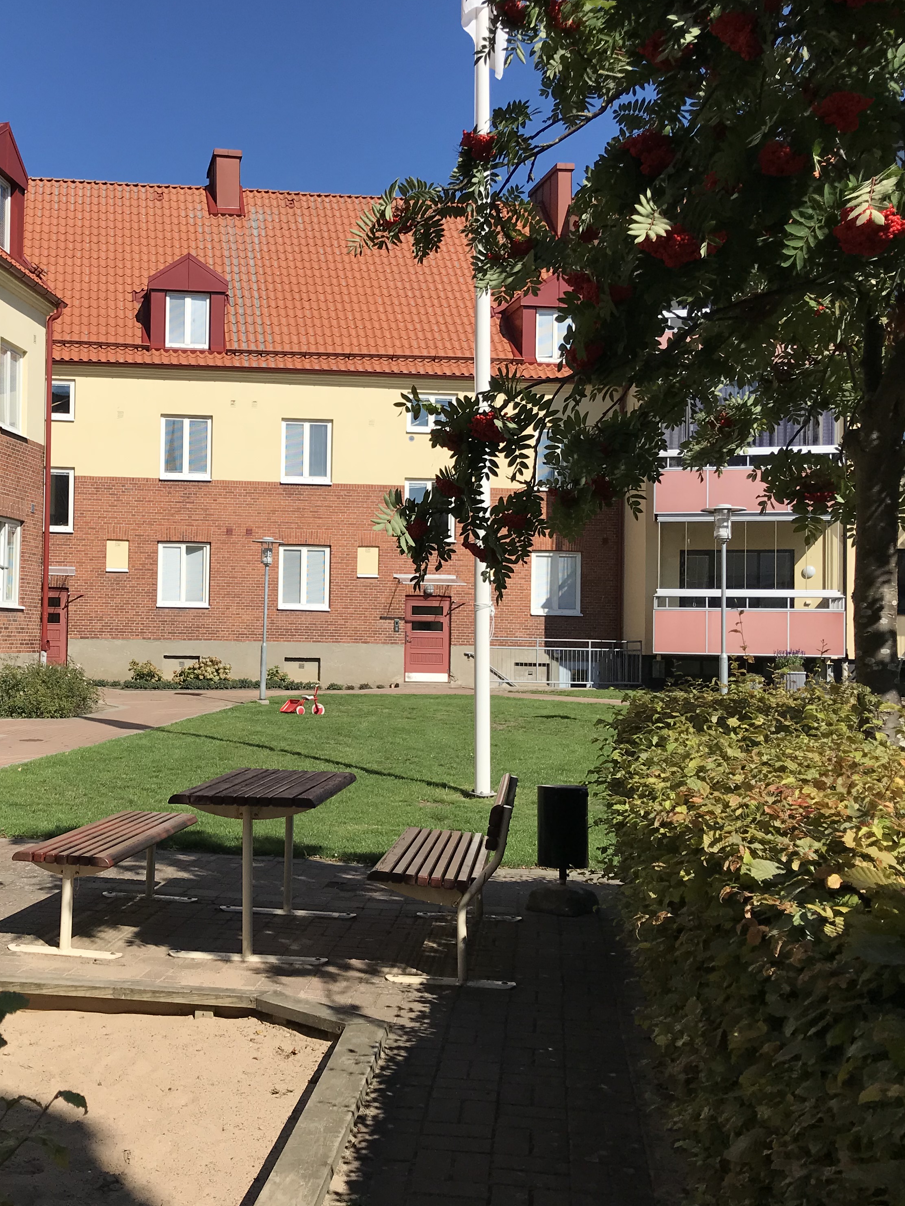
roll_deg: -1.3
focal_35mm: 38
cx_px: 221
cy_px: 595
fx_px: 1325
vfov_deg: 49.0
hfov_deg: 36.8
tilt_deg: +2.5
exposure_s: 1/3195
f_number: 1.8
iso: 20
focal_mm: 3.99
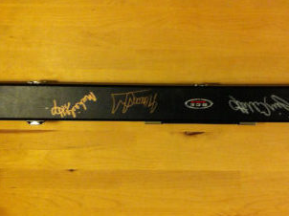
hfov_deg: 32.9
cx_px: 200
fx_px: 484
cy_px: 131
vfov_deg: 25.1
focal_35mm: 58
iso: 200
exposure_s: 1/15
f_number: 2.8
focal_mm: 3.85
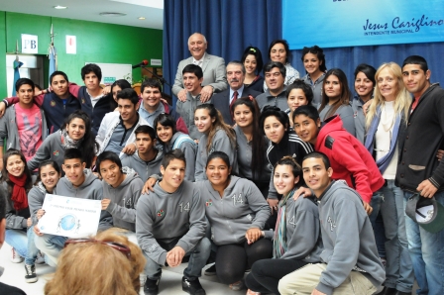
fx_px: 518
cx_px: 222
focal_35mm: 42
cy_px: 148
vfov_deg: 31.8
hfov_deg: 46.4
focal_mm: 28
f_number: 7.1
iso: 1600
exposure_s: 1/100
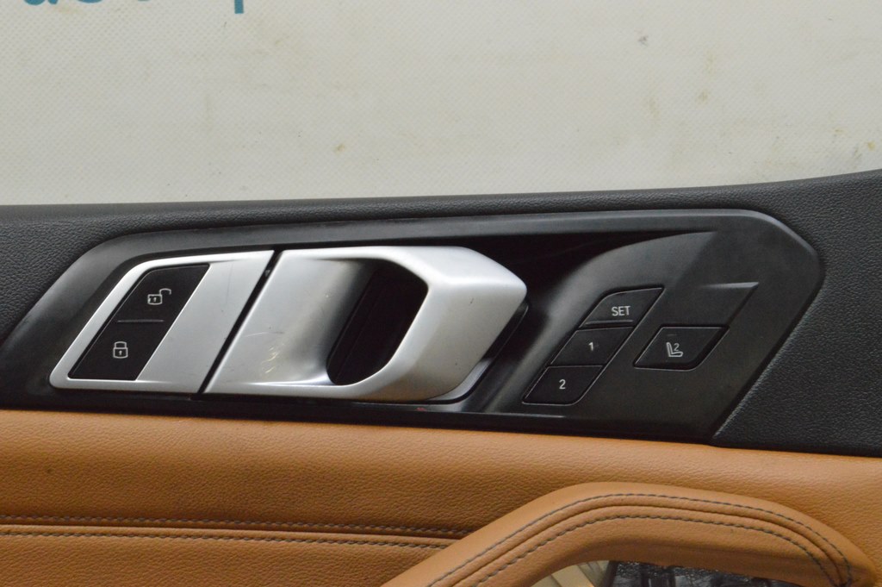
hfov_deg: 24.6
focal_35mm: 82
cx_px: 441
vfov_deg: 16.5
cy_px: 294
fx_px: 2020
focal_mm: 55
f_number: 20
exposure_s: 1/20
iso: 6400
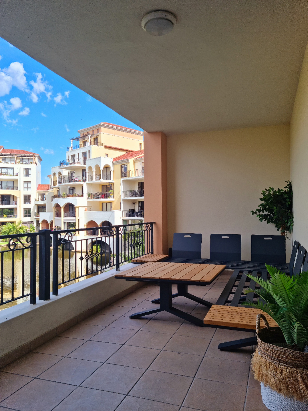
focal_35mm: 27
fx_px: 320
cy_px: 206
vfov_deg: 65.3
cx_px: 154
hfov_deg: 51.4
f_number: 2
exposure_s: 1/526
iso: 25
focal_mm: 5.9
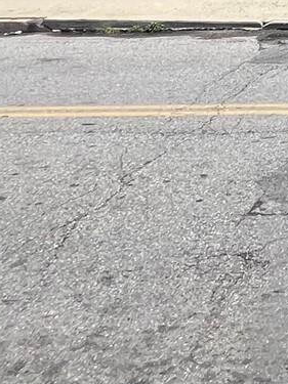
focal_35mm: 71
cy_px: -296
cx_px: 614
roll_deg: -0.4
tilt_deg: +11.5
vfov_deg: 20.2
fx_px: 788
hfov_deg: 15.5
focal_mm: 1.57
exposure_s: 1/1119
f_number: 1.8
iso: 32
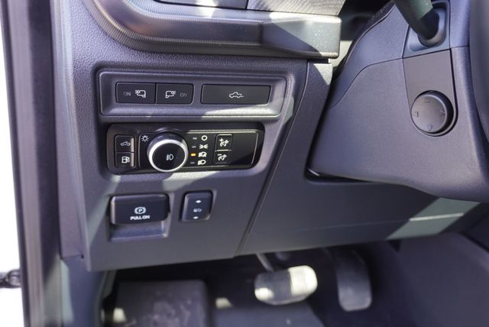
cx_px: 244
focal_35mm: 30
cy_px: 164
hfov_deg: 61.9
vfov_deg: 43.7
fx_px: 408
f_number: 4
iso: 400
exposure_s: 1/60
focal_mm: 20
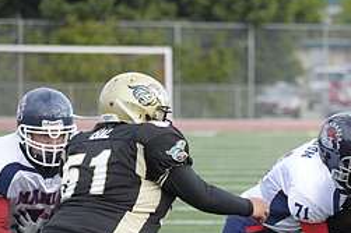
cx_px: 354
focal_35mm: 439
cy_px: 205
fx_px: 4277
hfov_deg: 4.7
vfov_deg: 3.1
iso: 1250
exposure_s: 1/1000
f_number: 5.3
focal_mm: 190
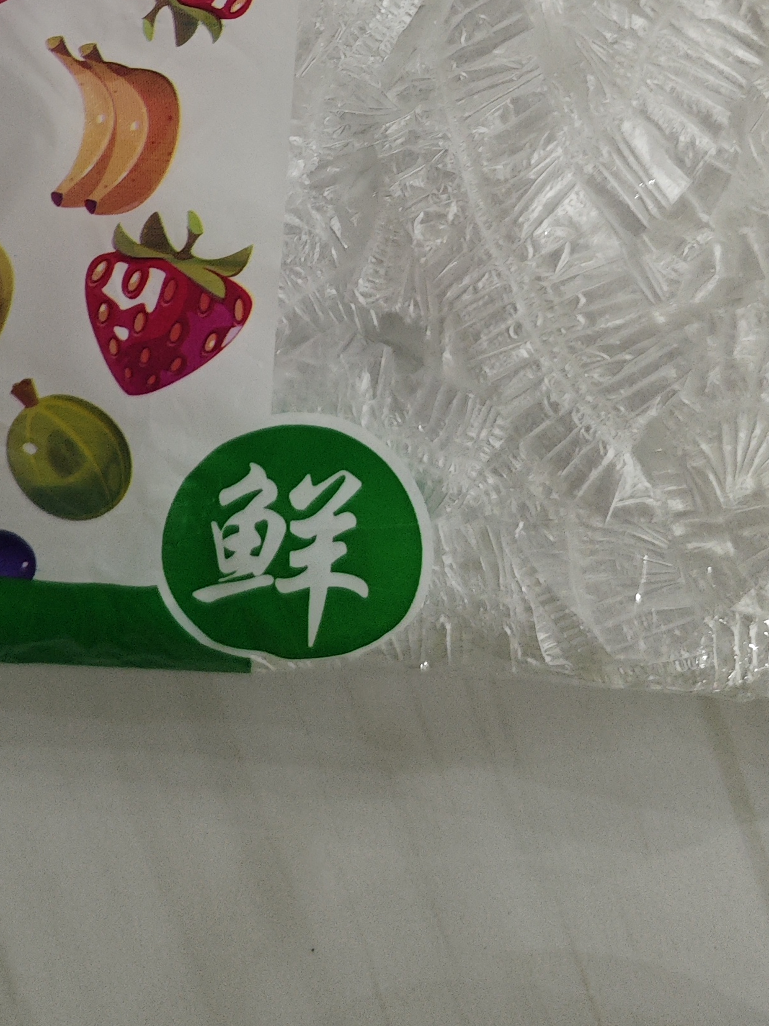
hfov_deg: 25.4
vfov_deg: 31.4
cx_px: 210
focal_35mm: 57
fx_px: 1688
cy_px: 12
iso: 640
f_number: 1.9
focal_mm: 8.7
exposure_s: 1/41
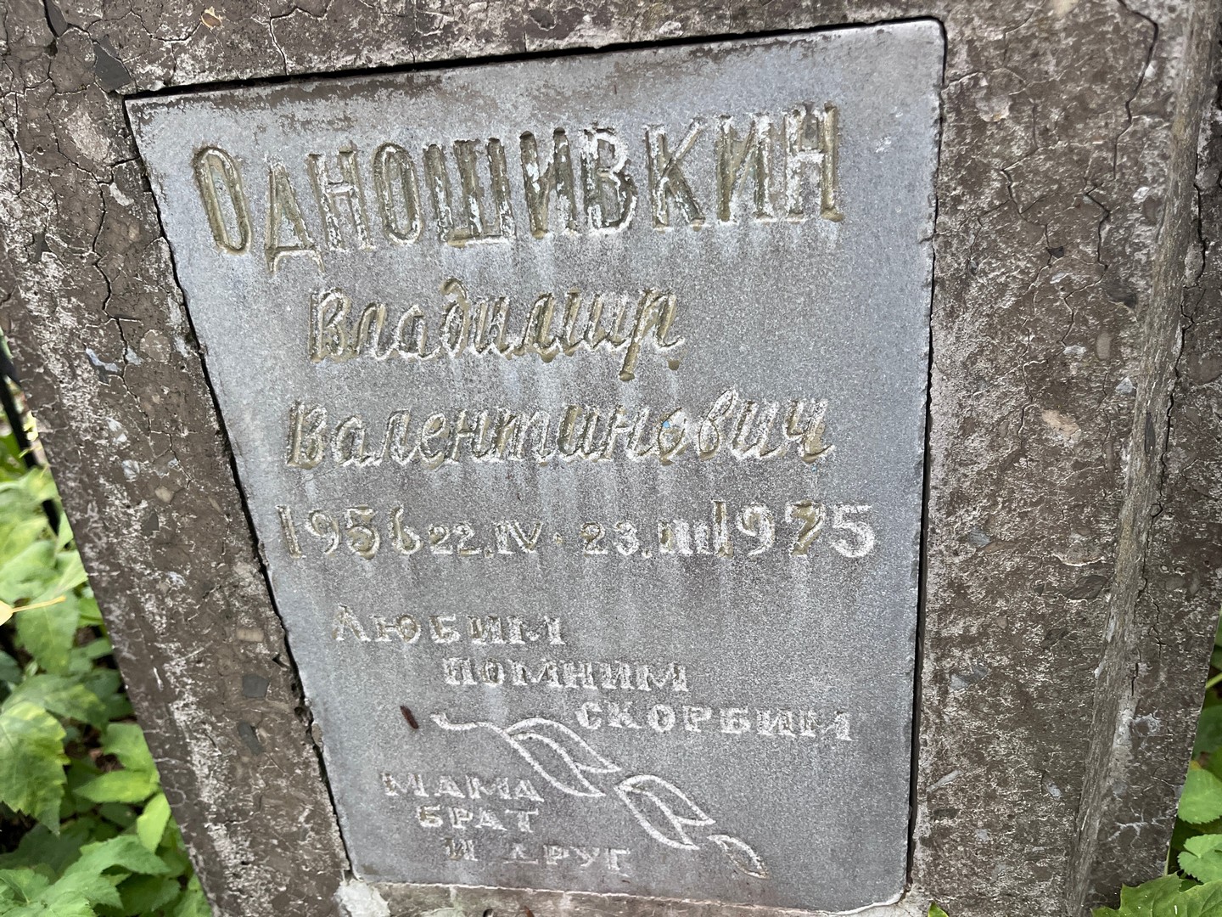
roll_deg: +6.0
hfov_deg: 67.3
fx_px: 918
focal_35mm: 26
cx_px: 611
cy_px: 458
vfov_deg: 53.1
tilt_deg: -26.0
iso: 160
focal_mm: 5.1
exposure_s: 1/60
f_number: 1.6
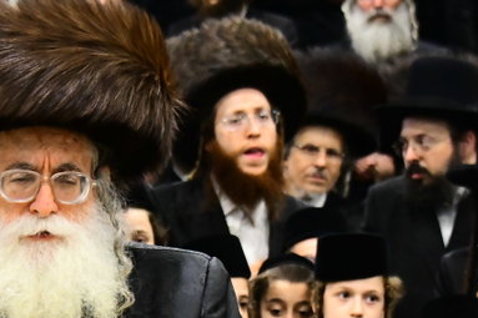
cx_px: 55
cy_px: 253
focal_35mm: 285
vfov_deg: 4.8
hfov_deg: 7.2
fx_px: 3782
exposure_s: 1/200
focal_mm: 78
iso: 4000
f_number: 5.6
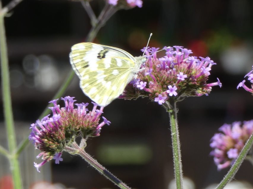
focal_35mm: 224
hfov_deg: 8.8
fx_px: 1637
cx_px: 126
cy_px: 95
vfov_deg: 6.6
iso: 80
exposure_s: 1/80
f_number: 5.5
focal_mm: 39.9
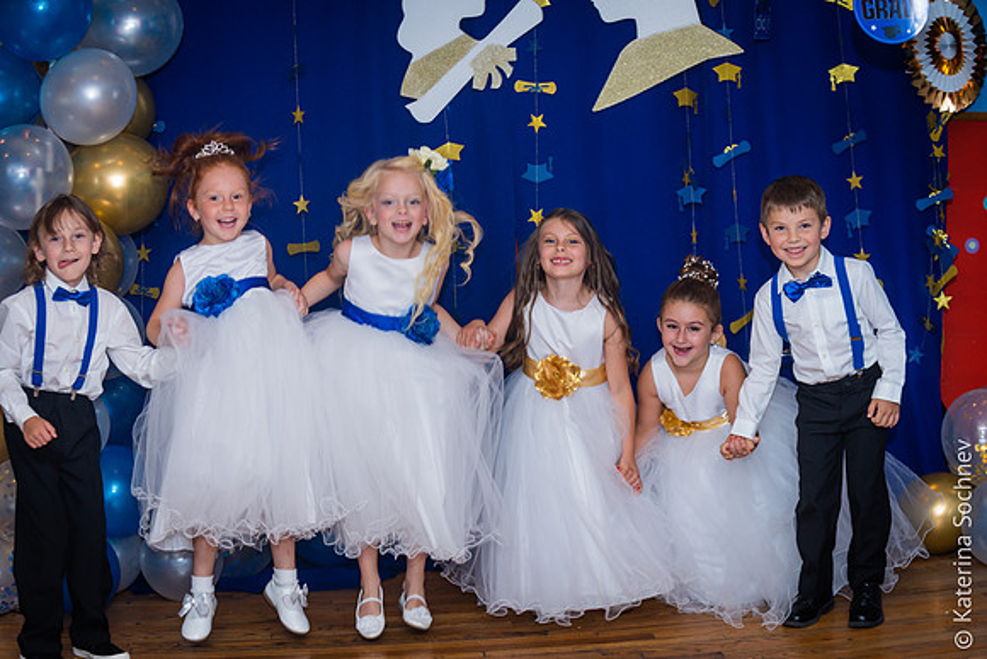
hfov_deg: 28.8
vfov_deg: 19.5
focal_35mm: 70
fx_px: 1920
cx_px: 494
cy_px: 330
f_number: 3.5
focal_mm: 70
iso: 320
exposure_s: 1/200
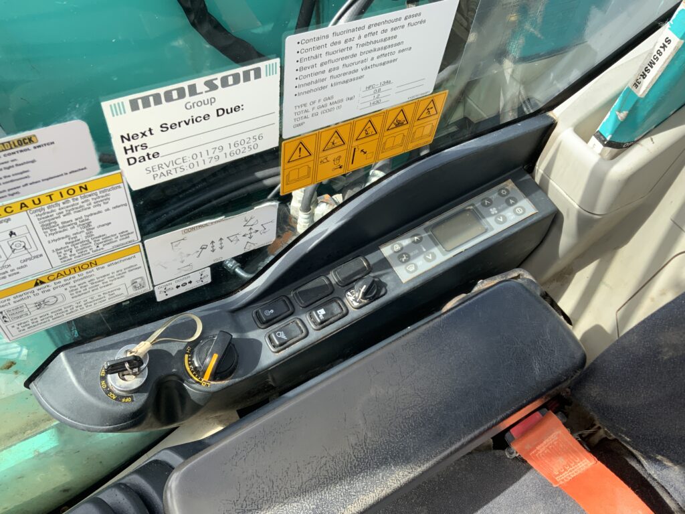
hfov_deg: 61.7
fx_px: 574
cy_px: 257
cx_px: 342
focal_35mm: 29
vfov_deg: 48.2
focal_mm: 3
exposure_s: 1/197
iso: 16
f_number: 1.8
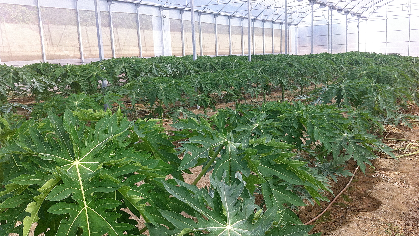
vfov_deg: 30.3
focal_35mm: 39
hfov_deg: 51.6
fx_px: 433
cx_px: 212
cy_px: 147
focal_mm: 3.85
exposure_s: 1/347
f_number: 2.8
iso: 80
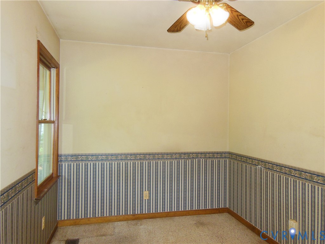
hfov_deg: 69.4
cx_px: 162
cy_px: 122
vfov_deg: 54.9
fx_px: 235
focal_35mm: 25
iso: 400
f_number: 3.5
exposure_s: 1/25
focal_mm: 4.5
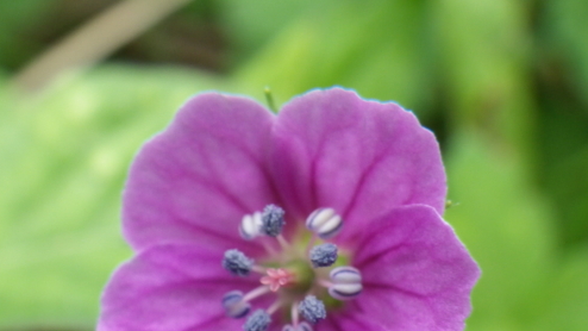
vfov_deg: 19.8
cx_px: 296
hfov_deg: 34.9
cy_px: 264
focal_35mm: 60
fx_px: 936
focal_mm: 6.1
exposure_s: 1/50
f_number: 3.8
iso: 125
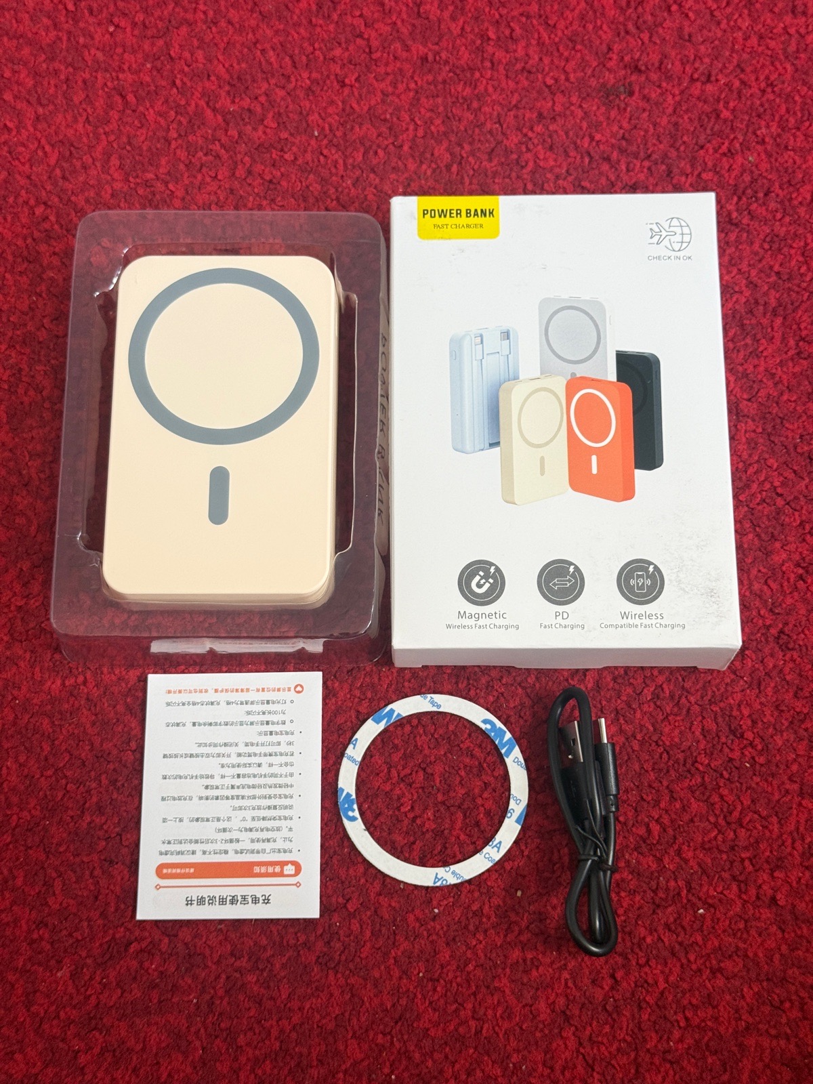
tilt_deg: -74.1
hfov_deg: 30.3
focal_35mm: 48
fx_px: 1503
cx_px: 406
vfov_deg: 39.7
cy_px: 542
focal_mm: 6.76
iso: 100
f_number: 1.78
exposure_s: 1/60
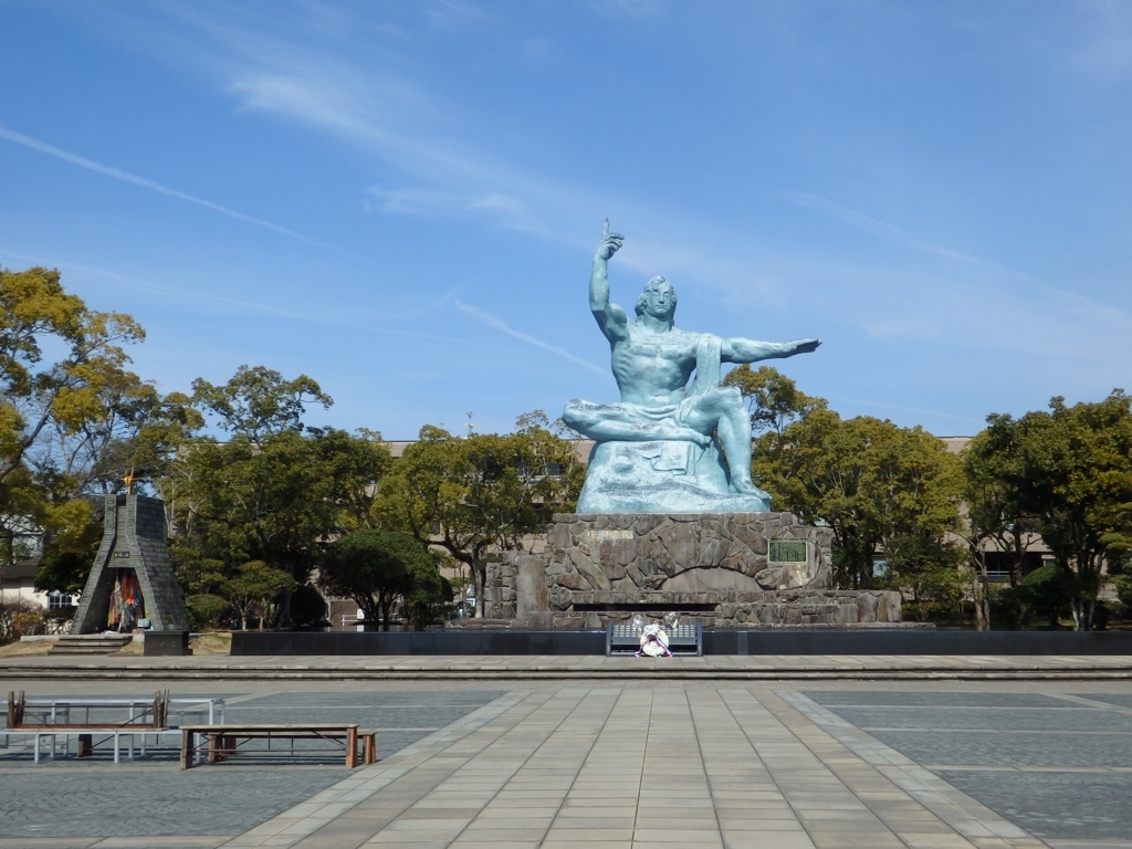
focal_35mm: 45
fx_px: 1472
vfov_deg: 32.2
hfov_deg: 42.1
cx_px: 566
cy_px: 424
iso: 125
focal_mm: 8
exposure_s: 1/250
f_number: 10.8
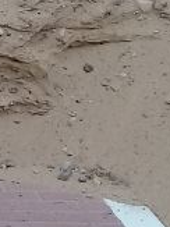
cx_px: -178
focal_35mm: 195
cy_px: -92
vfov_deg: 9.9
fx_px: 1279
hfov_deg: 7.3
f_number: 2.2
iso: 64
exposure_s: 1/1152
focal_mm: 3.3
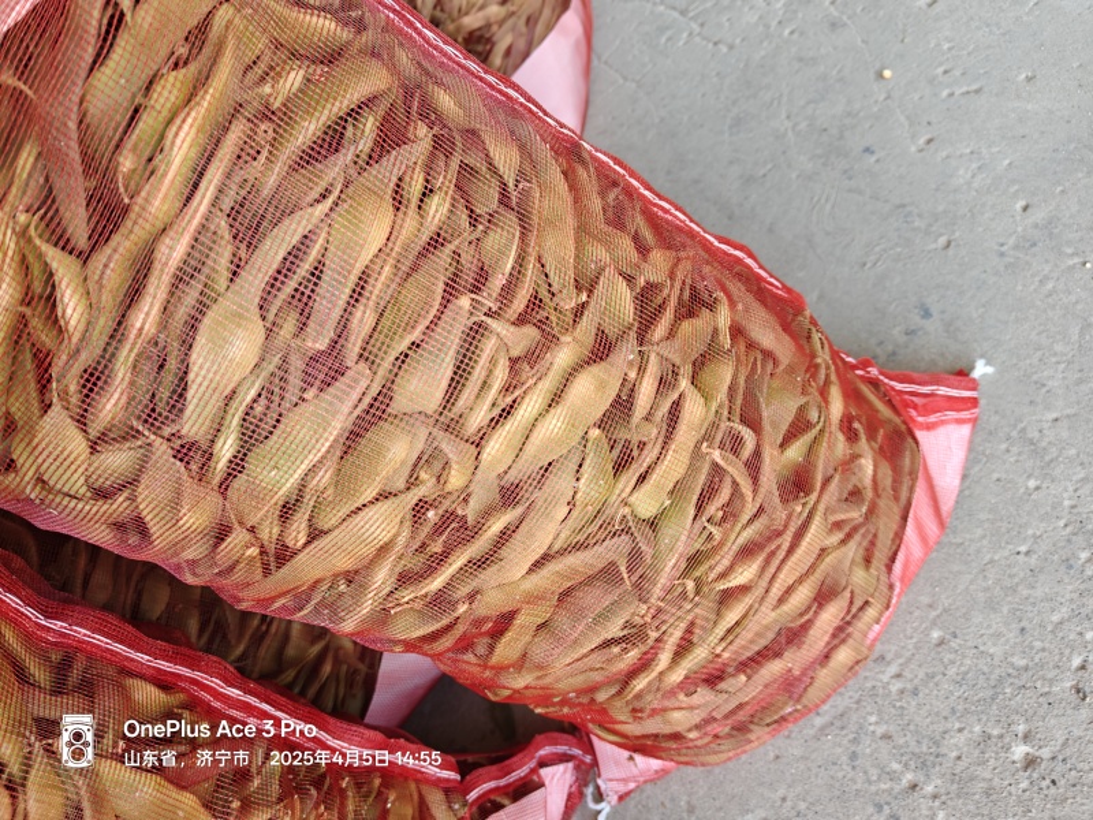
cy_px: 410
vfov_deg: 56.8
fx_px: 758
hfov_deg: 71.6
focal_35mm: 24
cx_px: 546
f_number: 1.8
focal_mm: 5.59
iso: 125
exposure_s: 1/200
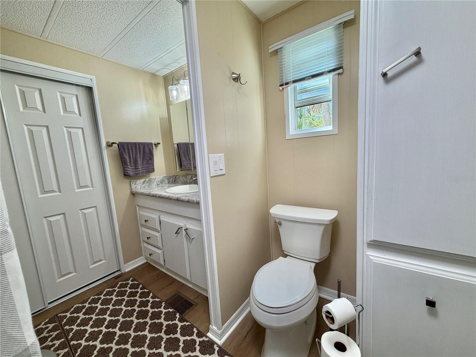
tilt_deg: -7.5
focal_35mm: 14
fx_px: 193
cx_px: 238
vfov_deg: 85.7
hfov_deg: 102.1
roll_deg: +3.9
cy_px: 178
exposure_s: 1/120
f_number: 2.2
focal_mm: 2.22
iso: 100
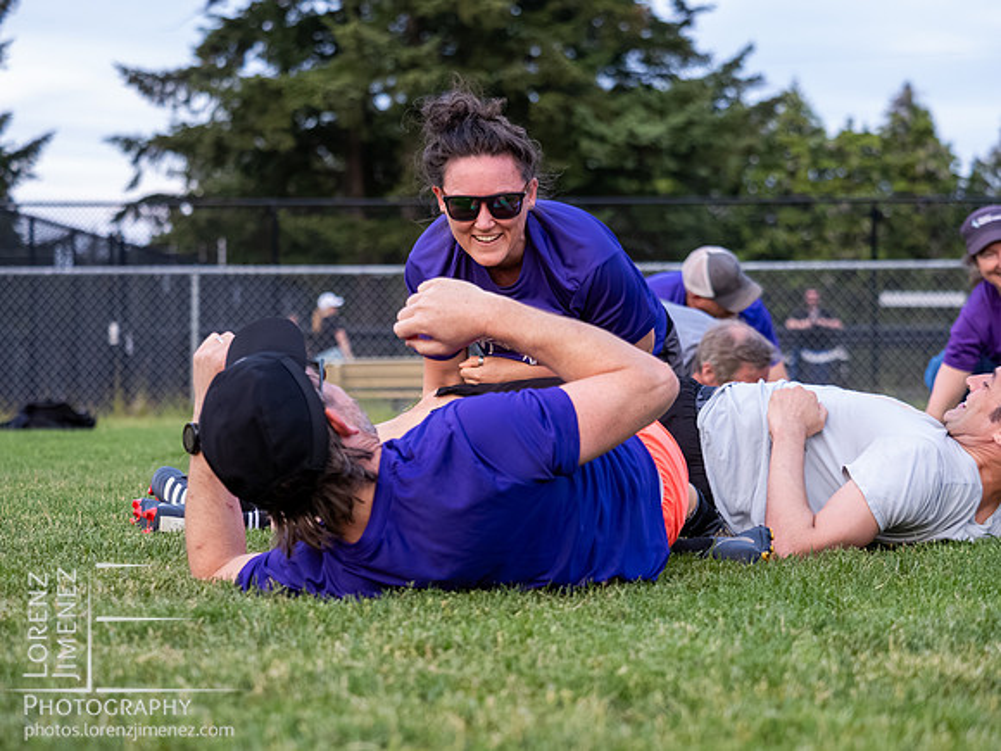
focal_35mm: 104
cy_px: 376
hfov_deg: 18.9
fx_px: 3007
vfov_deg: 14.2
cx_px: 500
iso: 2000
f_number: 2.8
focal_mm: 52
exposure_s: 1/500
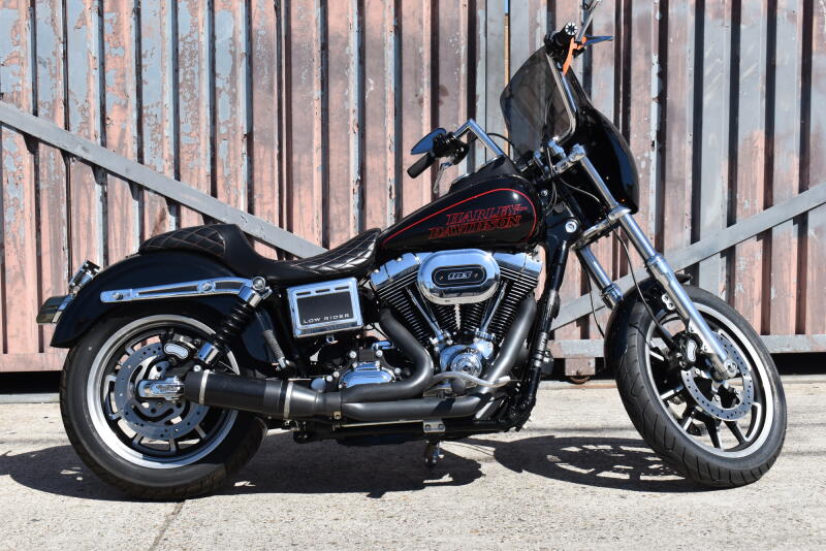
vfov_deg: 25.1
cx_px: 413
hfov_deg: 36.9
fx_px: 1239
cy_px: 276
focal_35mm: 54
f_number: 8
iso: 100
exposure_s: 1/250
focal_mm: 36
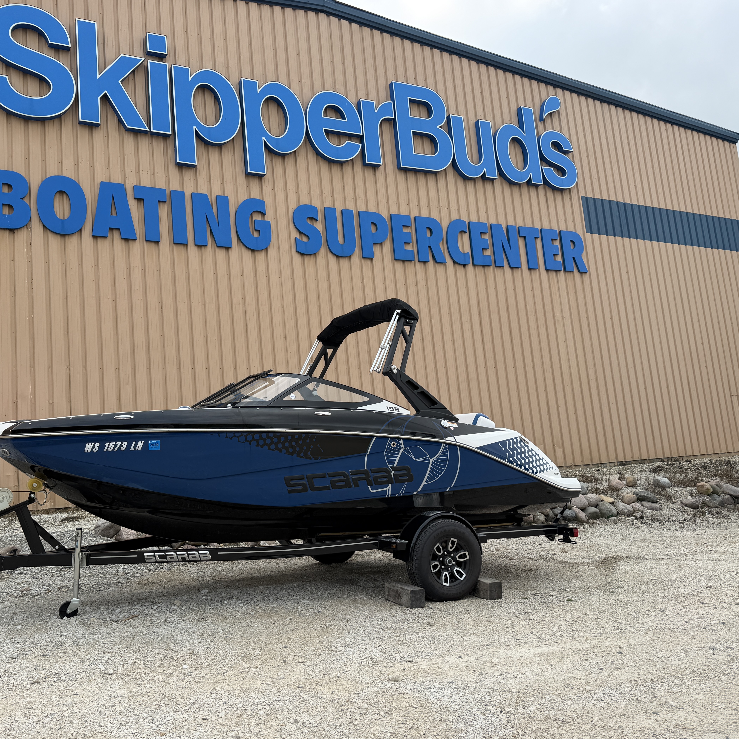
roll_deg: +4.5
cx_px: 290
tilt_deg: +7.5
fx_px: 700
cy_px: 366
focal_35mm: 29
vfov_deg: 55.6
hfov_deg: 55.1
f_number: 1.78
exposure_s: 1/2611
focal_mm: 6.76
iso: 80
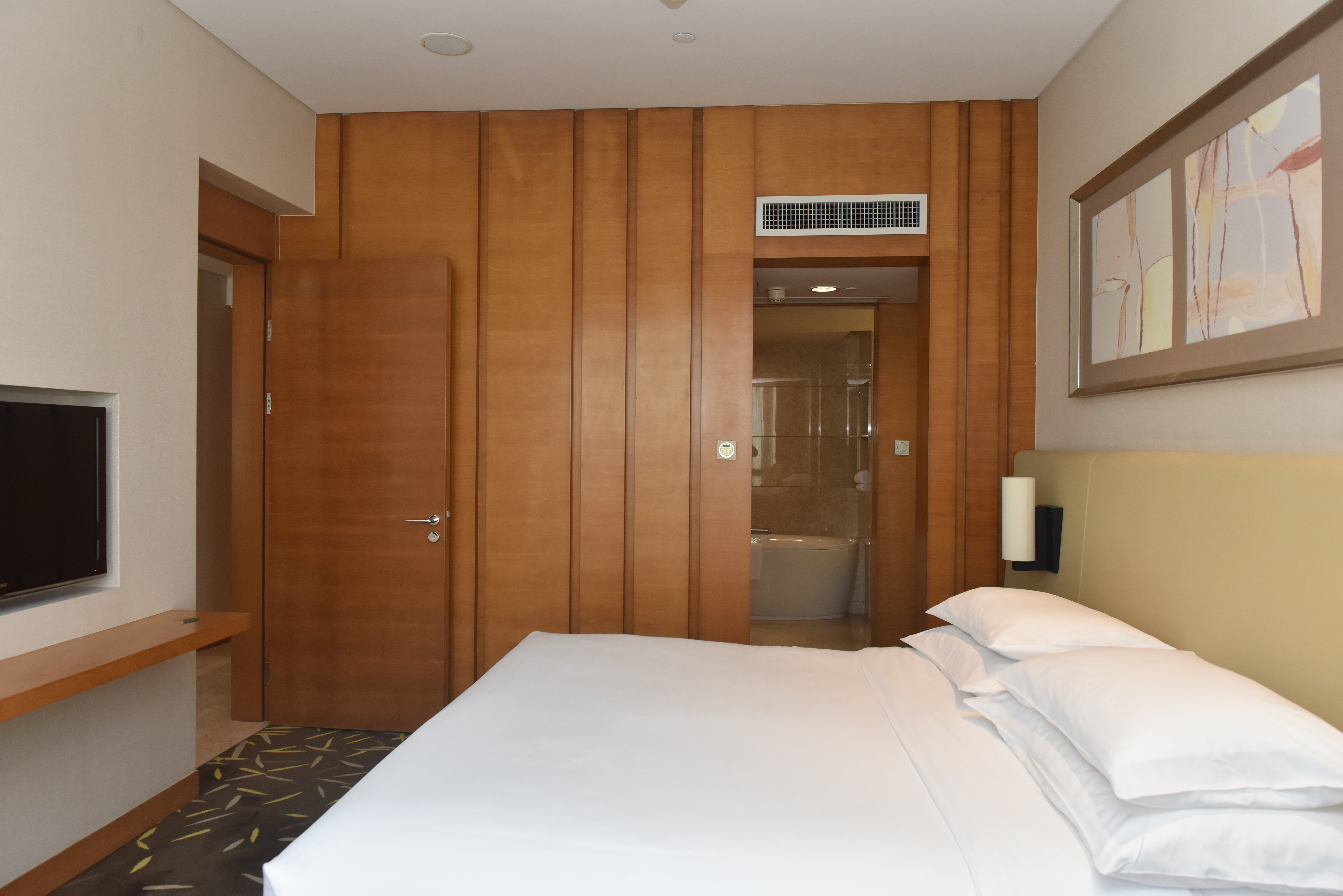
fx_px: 896
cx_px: 672
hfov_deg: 73.7
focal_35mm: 24
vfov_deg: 53.2
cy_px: 448
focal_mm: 24
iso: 1250
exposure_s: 1/100
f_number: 5.6
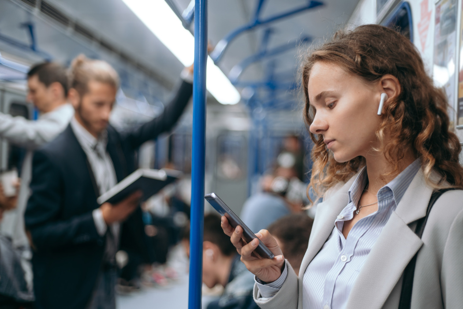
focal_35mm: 50
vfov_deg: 27.0
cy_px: 154
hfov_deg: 39.6
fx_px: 643
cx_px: 232
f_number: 1.8
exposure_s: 1/250
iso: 320
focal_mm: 50
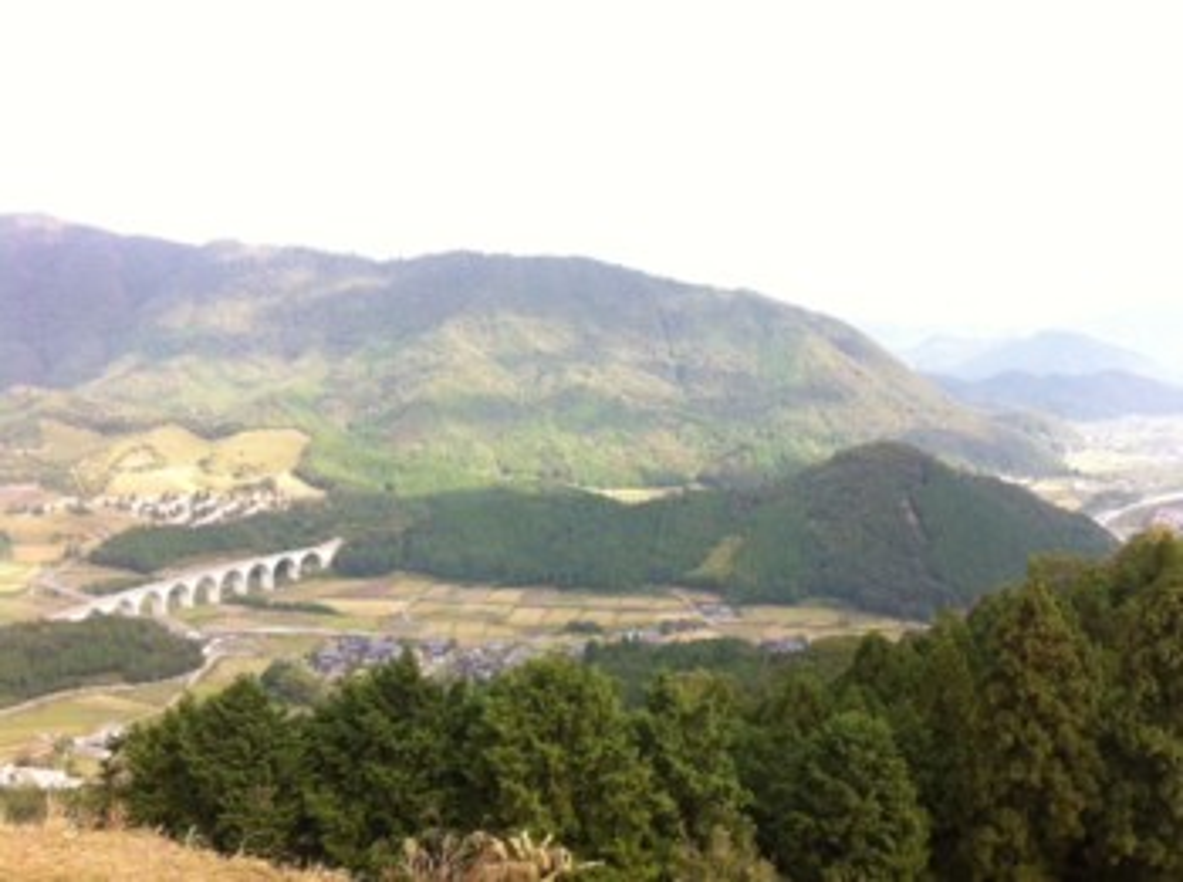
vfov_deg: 40.6
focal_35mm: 35
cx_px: 592
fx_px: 1194
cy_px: 441
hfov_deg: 52.7
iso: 80
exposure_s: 1/269
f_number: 2.8
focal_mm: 3.85
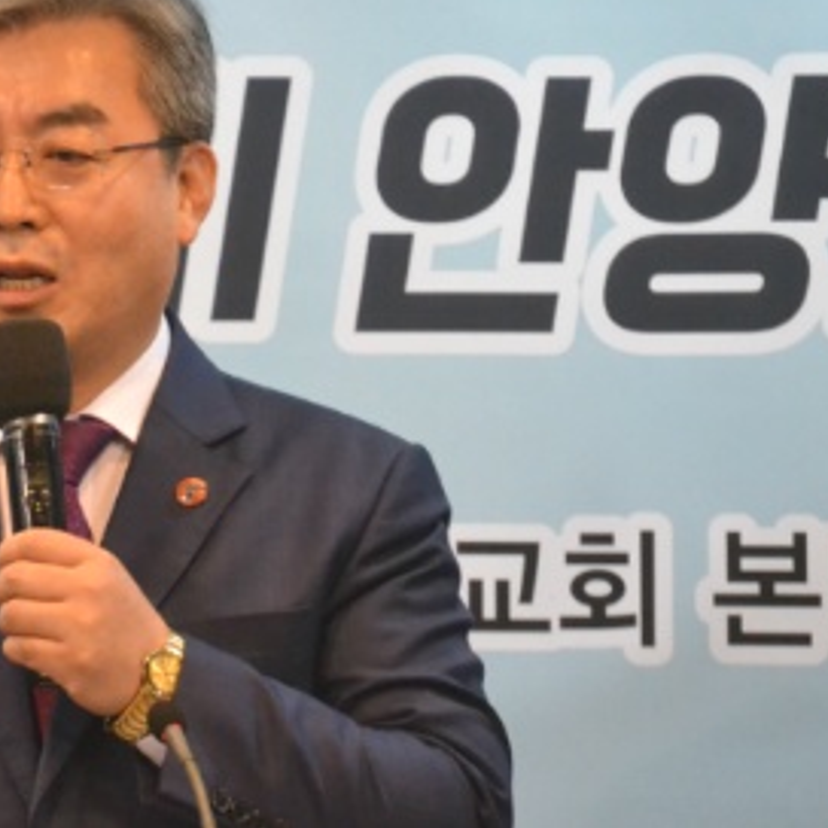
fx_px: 13664
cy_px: 242
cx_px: 99
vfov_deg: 3.5
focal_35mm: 505
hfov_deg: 3.5
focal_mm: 185
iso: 3200
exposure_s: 1/250
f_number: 5.6
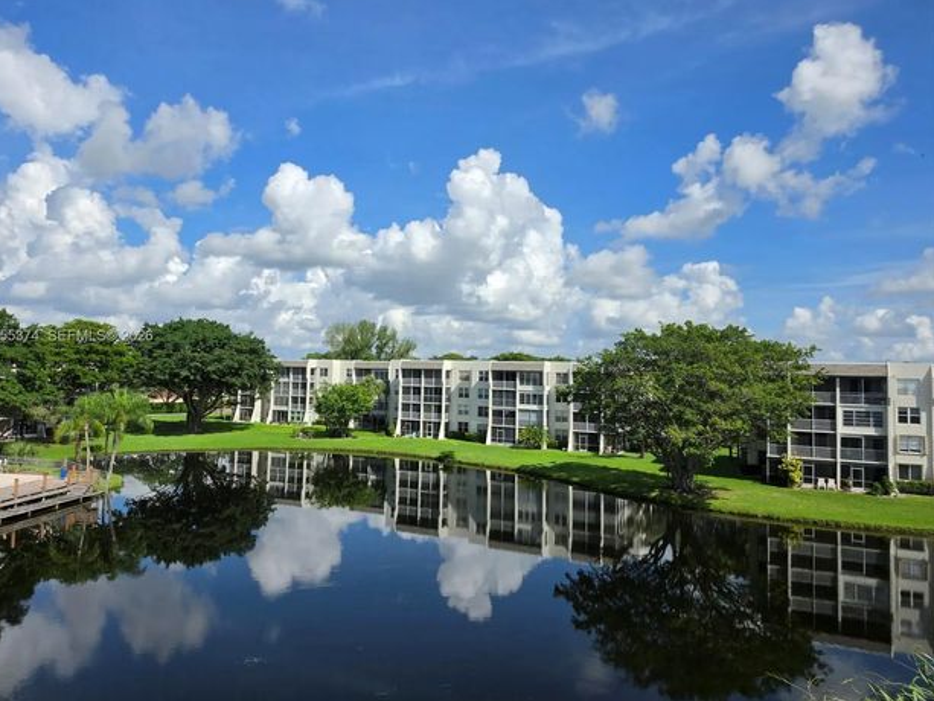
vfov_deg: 56.8
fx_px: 648
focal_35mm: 24
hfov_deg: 71.6
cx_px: 451
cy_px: 337
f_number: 1.4
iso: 64
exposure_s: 1/5294
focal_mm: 6.5
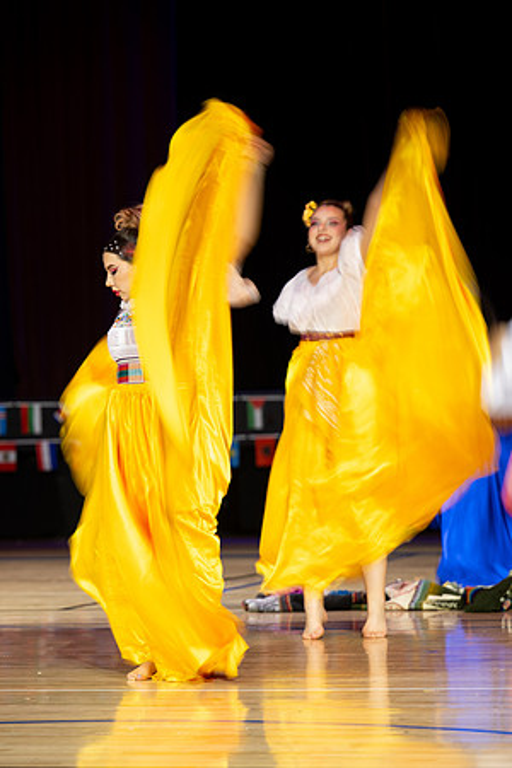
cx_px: 136
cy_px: 384
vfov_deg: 11.9
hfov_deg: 8.0
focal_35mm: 173
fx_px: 3680
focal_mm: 115
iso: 160
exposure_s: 1/13
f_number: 2.8
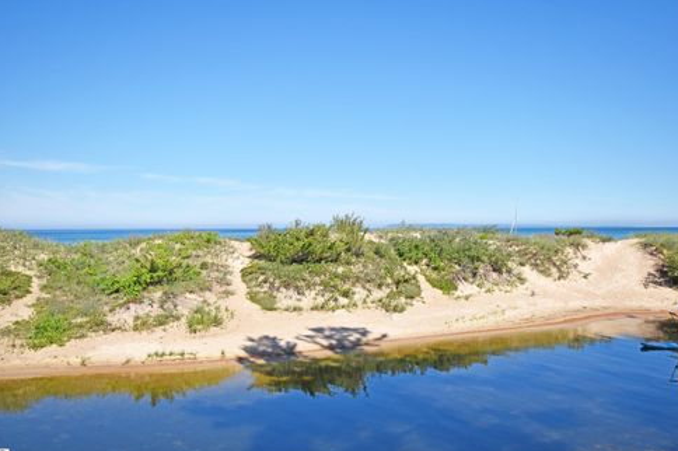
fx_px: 583
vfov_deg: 42.3
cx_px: 345
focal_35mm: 31
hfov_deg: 60.3
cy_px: 229
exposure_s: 1/250
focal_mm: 20
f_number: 8
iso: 100
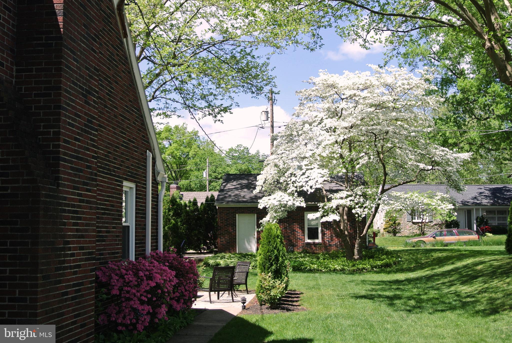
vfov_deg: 27.6
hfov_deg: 40.3
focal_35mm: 49
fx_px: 698
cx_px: 256
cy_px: 172
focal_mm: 18.2
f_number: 4.5
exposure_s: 1/400
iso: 100
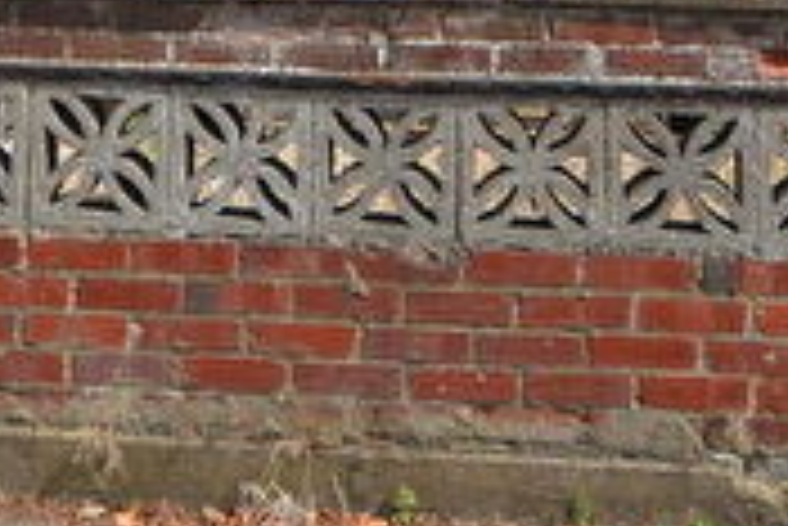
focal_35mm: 60
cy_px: -387
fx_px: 1314
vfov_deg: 18.4
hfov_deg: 33.4
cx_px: 405
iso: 100
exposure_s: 1/250
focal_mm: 10
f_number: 8
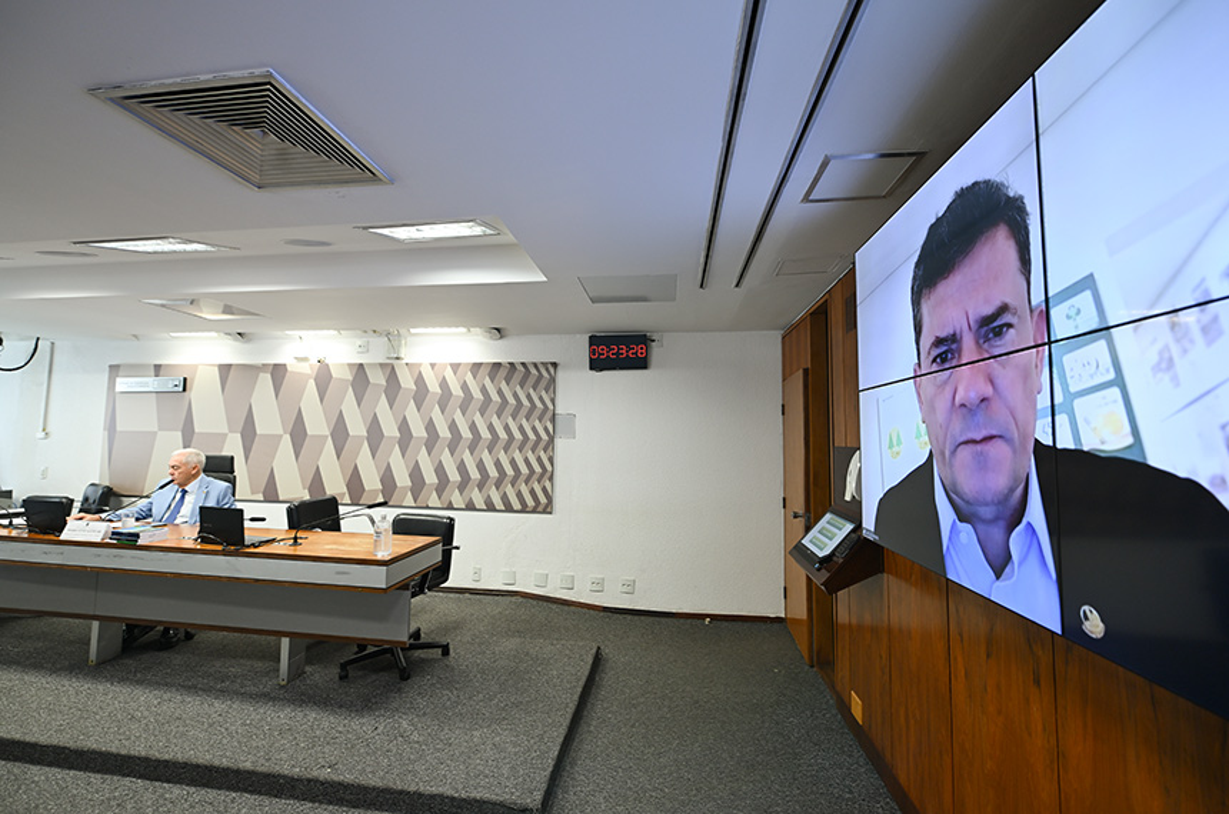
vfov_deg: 81.0
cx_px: 614
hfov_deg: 104.4
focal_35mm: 14
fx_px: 477
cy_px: 407
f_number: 2.8
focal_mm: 14
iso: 400
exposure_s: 1/40
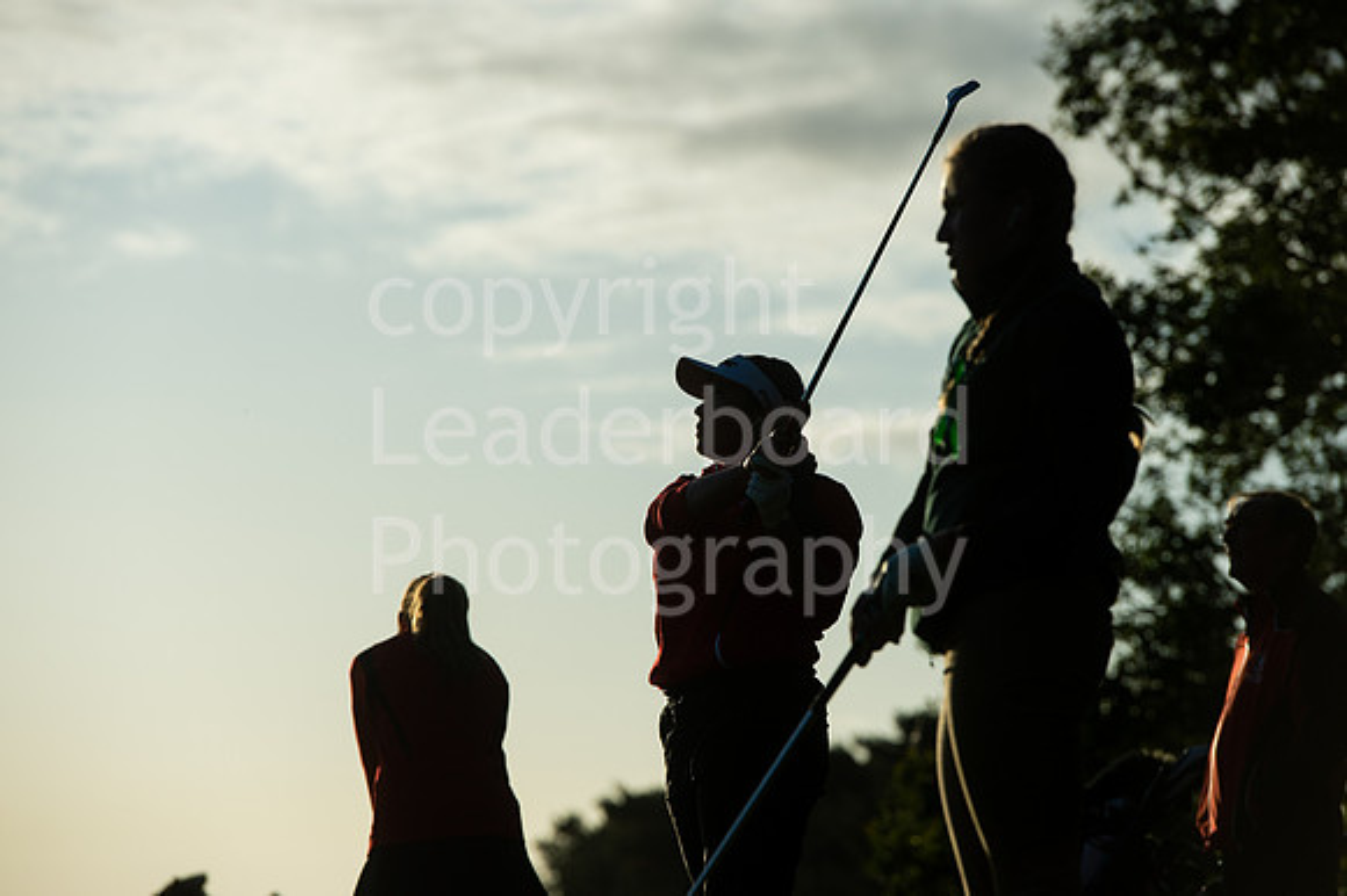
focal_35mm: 180
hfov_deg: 11.4
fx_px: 6731
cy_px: 448
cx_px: 674
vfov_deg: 7.6
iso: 200
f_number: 6.3
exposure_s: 1/3200
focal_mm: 180
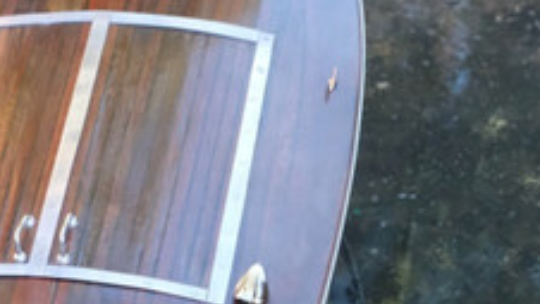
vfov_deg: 4.9
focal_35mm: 246
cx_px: 35
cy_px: 361
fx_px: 3522
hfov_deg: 8.7
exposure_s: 1/1600
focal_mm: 55
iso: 12800
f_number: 6.4
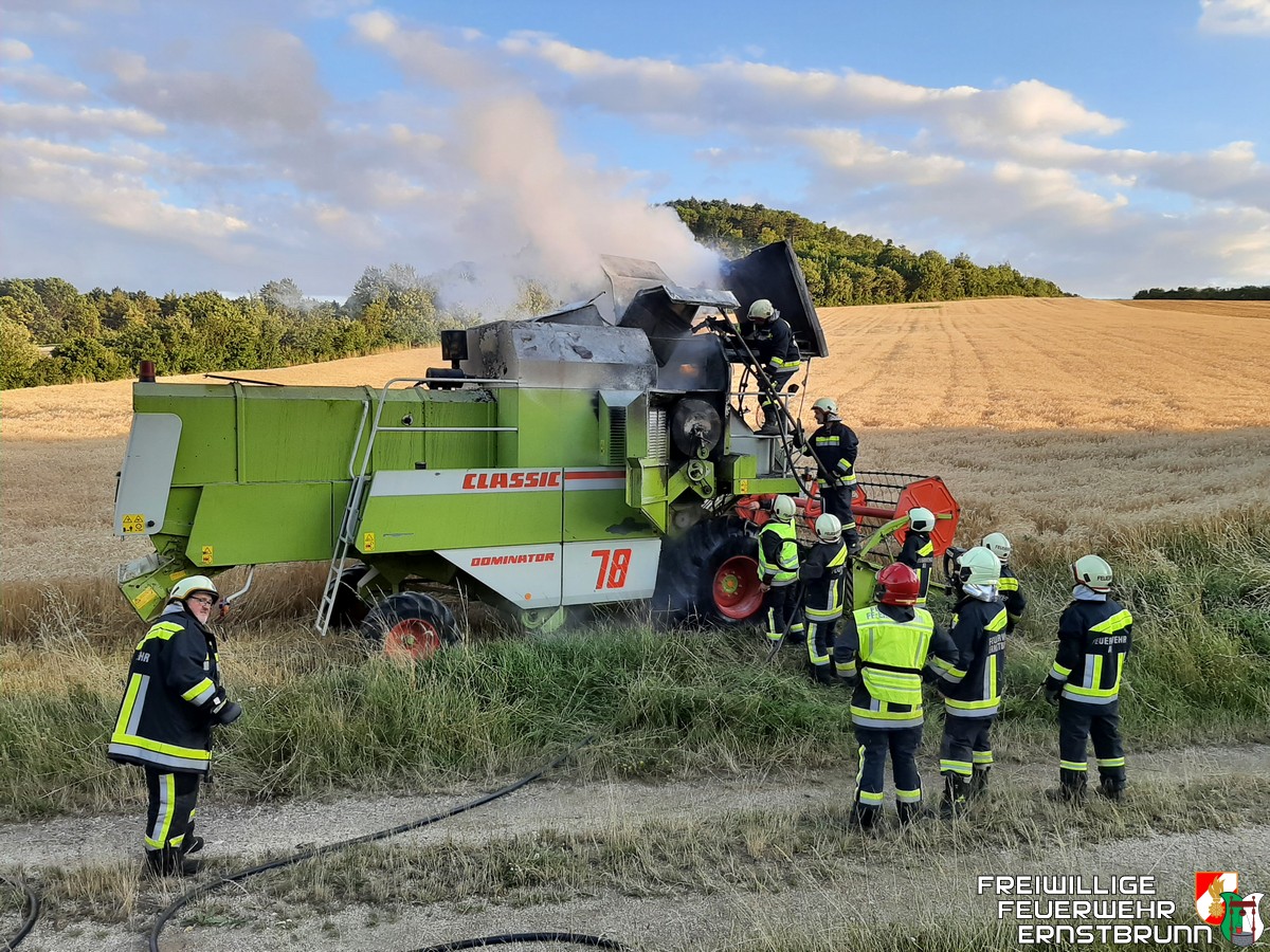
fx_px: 954
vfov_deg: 53.1
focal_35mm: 26
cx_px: 635
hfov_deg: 67.3
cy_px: 476
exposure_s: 1/406
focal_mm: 3.93
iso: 40
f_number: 1.7
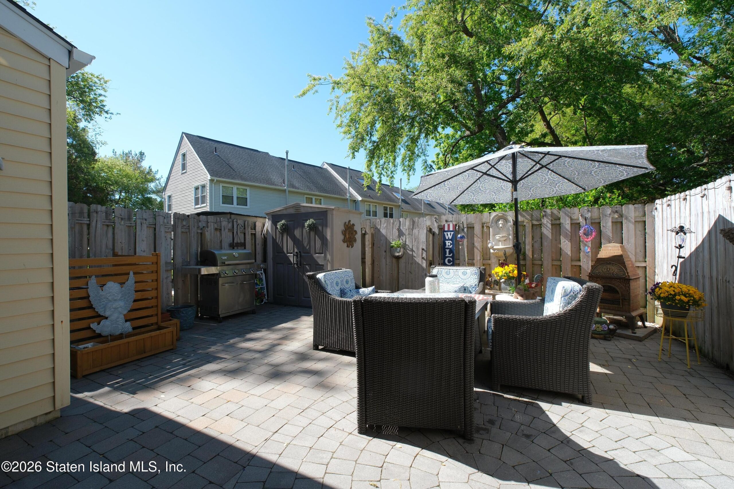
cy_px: 244
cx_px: 367
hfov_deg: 100.4
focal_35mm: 15
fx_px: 306
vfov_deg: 77.3
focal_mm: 10
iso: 200
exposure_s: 1/200
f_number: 7.1
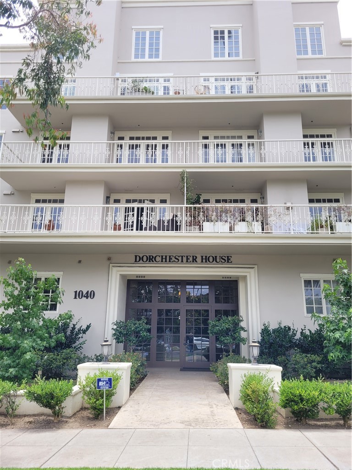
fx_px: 353
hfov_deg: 53.1
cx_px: 176
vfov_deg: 67.3
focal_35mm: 26
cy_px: 235
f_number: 1.8
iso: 40
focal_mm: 5.4
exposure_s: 1/907
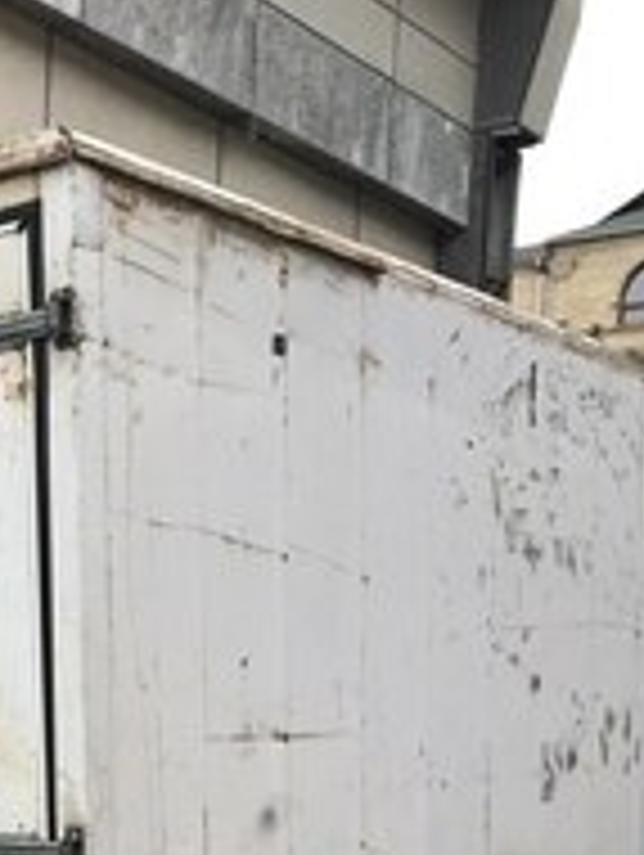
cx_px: 45
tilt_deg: -7.1
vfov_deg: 24.3
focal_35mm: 73
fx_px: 1807
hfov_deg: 19.8
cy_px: 1008
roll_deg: -1.4
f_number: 1.8
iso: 20
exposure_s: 1/469
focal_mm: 3.99
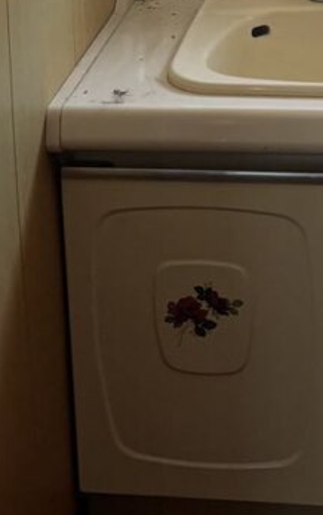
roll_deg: +0.9
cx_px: 255
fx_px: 1336
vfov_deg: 20.1
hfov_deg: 13.7
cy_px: -151
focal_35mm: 95
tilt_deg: -11.6
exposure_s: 1/121
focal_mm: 5.96
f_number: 1.6
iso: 125
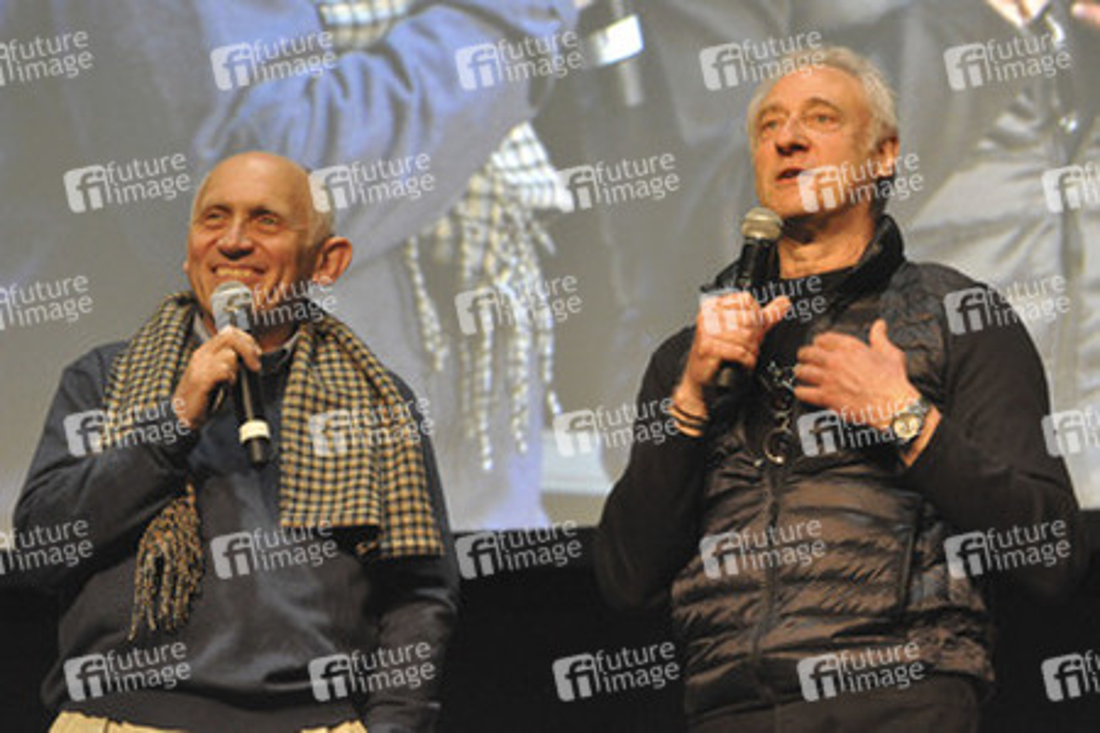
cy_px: 366
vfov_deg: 9.6
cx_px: 550
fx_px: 4354
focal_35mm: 142
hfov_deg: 14.4
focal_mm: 95
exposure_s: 1/125
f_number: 5.6
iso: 3200
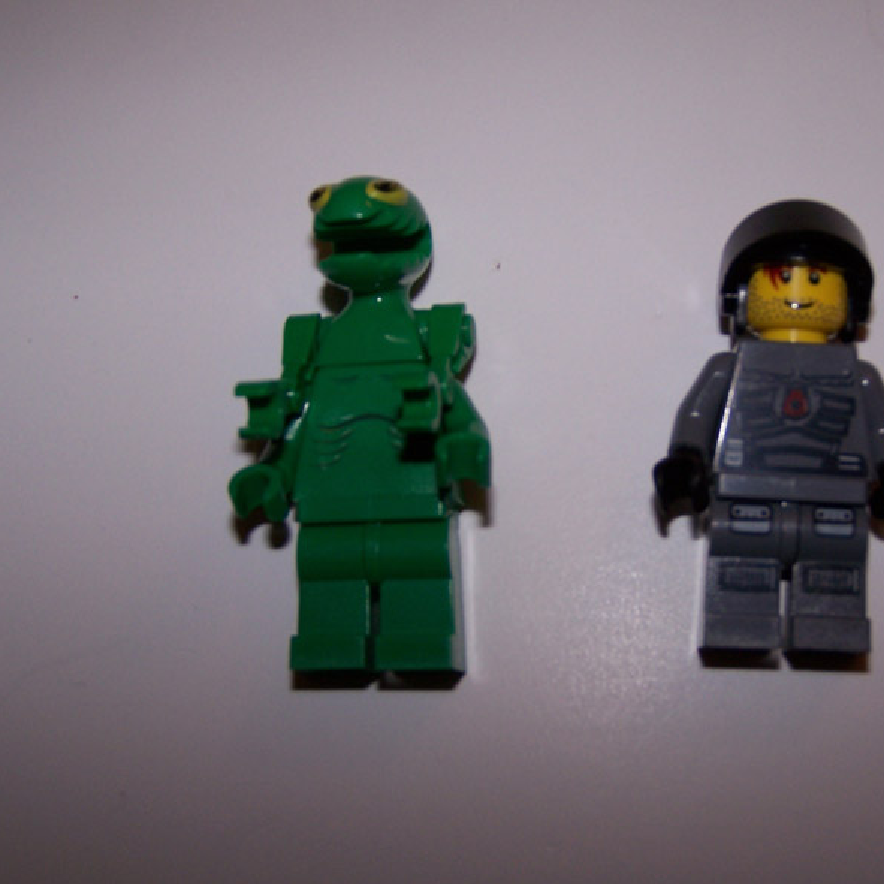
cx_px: 595
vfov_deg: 28.2
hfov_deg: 28.0
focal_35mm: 61
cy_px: 437
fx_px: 1762
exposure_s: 1/60
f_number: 3
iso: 80
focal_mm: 8.5
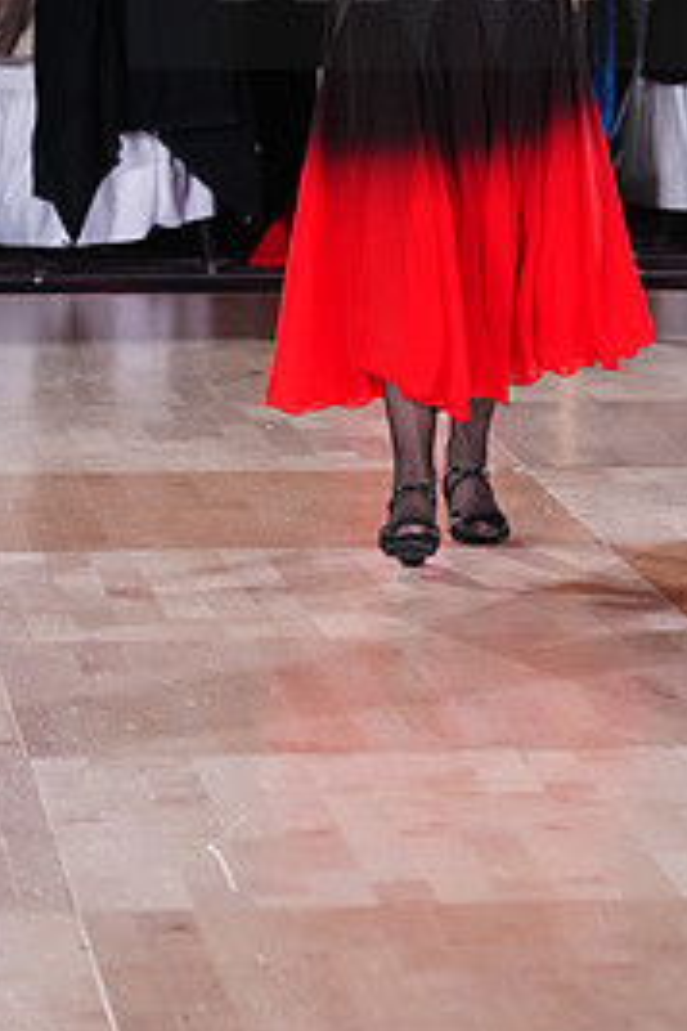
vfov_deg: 9.6
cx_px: 662
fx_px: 6097
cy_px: -58
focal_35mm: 213
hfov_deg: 6.4
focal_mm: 98
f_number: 4
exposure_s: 1/400
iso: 3200
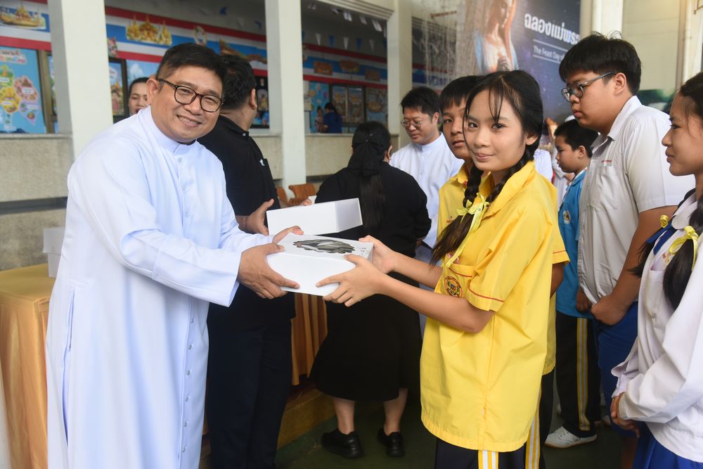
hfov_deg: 58.7
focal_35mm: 32
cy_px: 234
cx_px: 352
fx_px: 625
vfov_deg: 41.1
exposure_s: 1/160
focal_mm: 32
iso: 800
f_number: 4
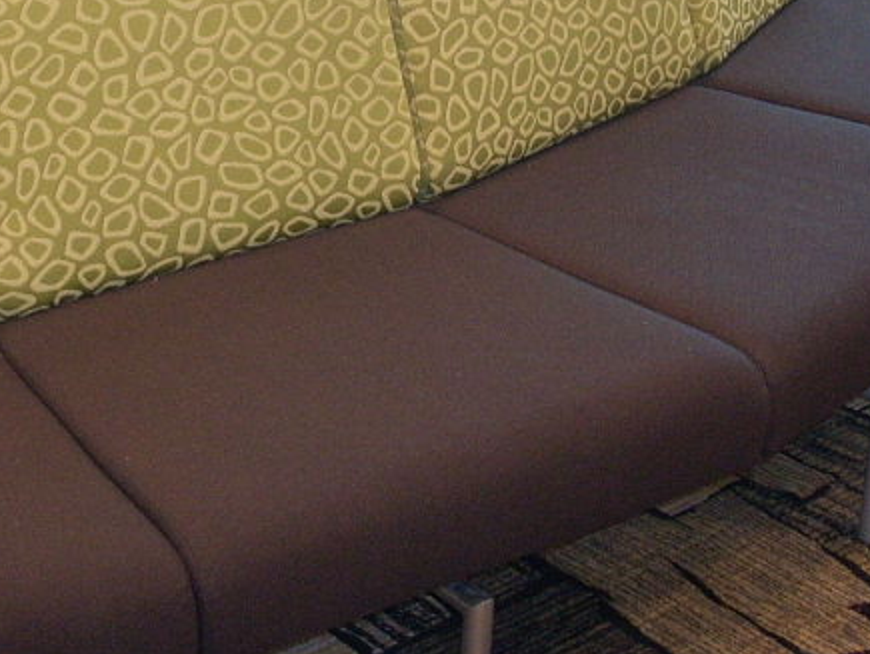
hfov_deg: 22.3
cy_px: 196
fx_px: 2188
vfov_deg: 16.9
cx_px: 224
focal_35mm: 87
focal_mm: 6.2
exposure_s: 1/30
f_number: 2.8
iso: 200
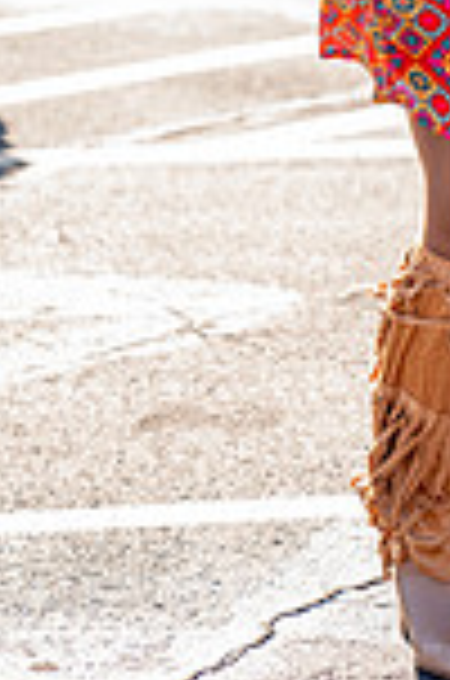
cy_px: -63
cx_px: 662
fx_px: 3937
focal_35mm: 209
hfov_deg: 6.5
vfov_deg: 9.8
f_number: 2.8
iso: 100
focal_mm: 70
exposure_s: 1/200
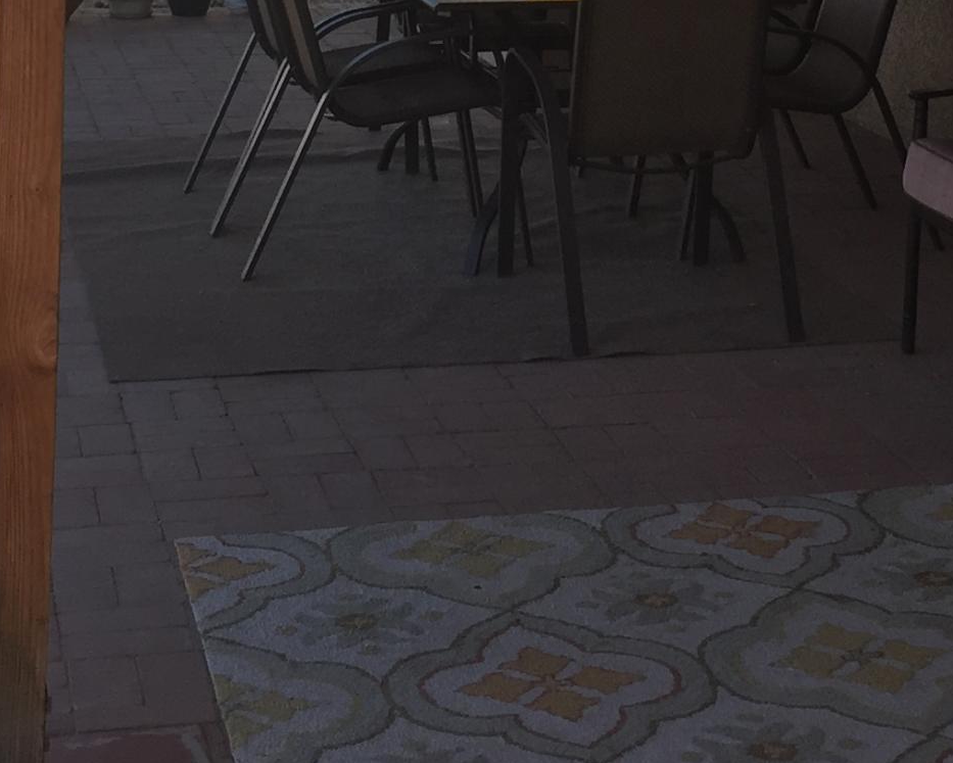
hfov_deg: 21.0
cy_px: -257
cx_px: 579
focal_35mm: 91
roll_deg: -1.7
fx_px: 2567
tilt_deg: -1.7
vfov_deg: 15.9
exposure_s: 1/1163
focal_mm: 4.15
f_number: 2.2
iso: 32
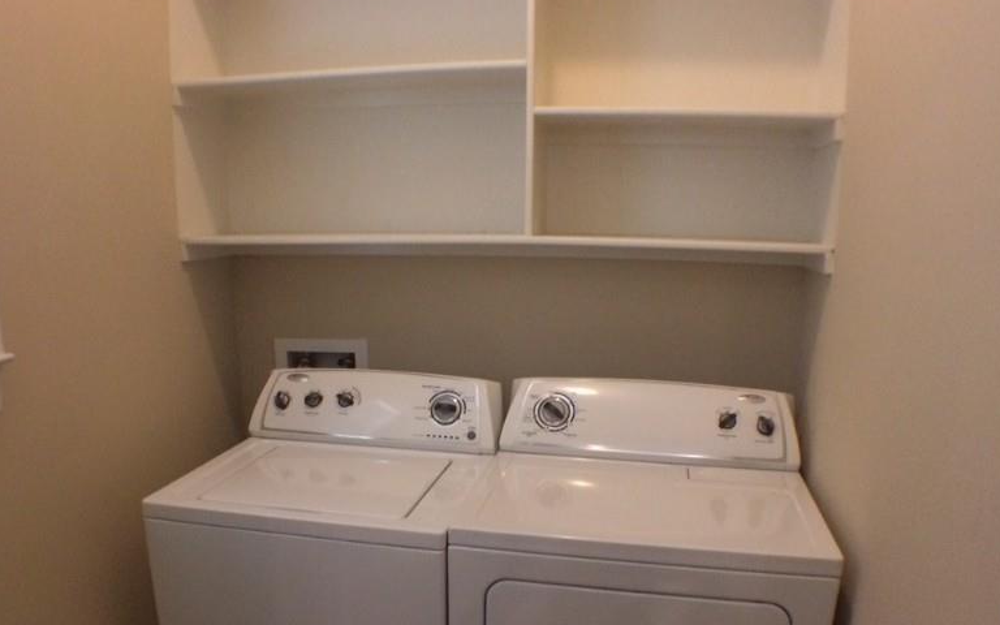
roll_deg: -0.3
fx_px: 1117
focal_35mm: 41
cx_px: 474
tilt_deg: -17.0
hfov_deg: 48.2
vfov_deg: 30.8
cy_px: 458
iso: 320
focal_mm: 4.15
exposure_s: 1/30
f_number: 2.2
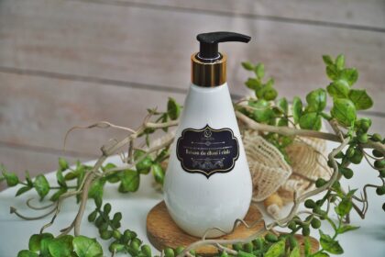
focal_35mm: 81
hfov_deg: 25.1
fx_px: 866
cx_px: 192
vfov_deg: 16.9
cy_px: 128
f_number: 4
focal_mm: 54
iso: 2000
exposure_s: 1/160
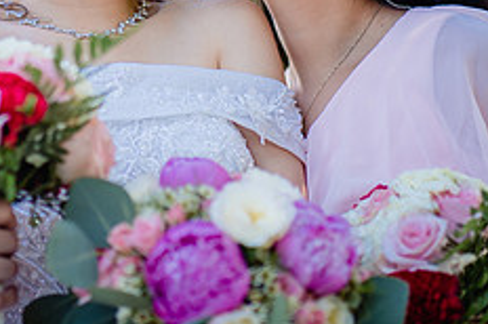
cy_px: -79
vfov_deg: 6.0
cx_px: 100
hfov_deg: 9.1
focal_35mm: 226
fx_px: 3059
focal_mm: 85
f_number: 1.8
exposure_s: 1/500
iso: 100
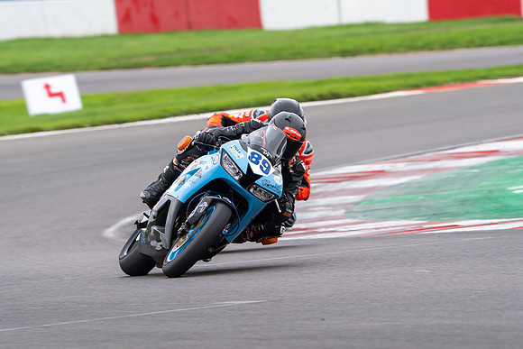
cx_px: 259
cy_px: 148
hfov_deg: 3.9
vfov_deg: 2.6
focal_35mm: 534
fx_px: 7760
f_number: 8
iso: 320
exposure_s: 1/250
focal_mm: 400
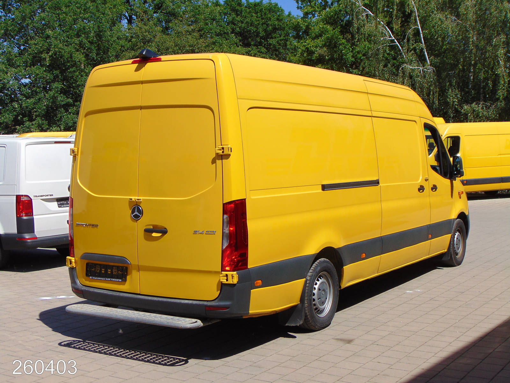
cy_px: 192
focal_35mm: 50
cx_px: 255
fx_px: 737
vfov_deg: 29.1
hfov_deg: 38.2
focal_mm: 9
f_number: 9
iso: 80
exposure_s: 1/250
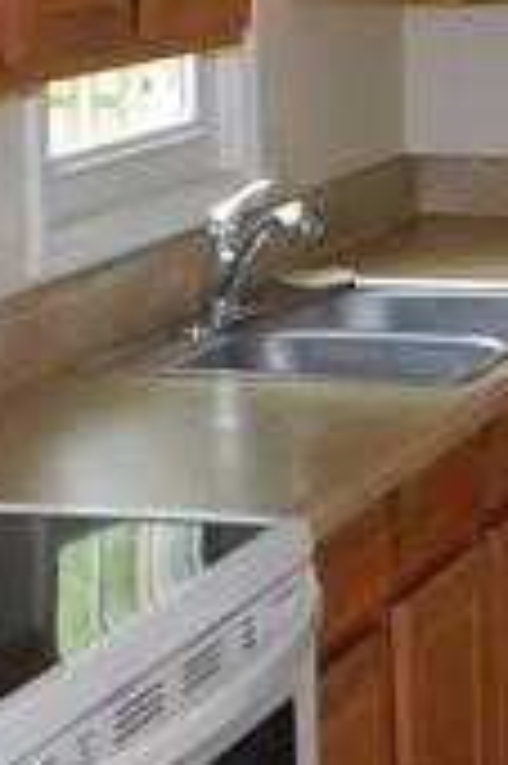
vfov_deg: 14.0
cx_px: 688
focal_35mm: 144
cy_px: 0
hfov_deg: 9.3
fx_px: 3054
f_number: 3
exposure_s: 1/30
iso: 200
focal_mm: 4
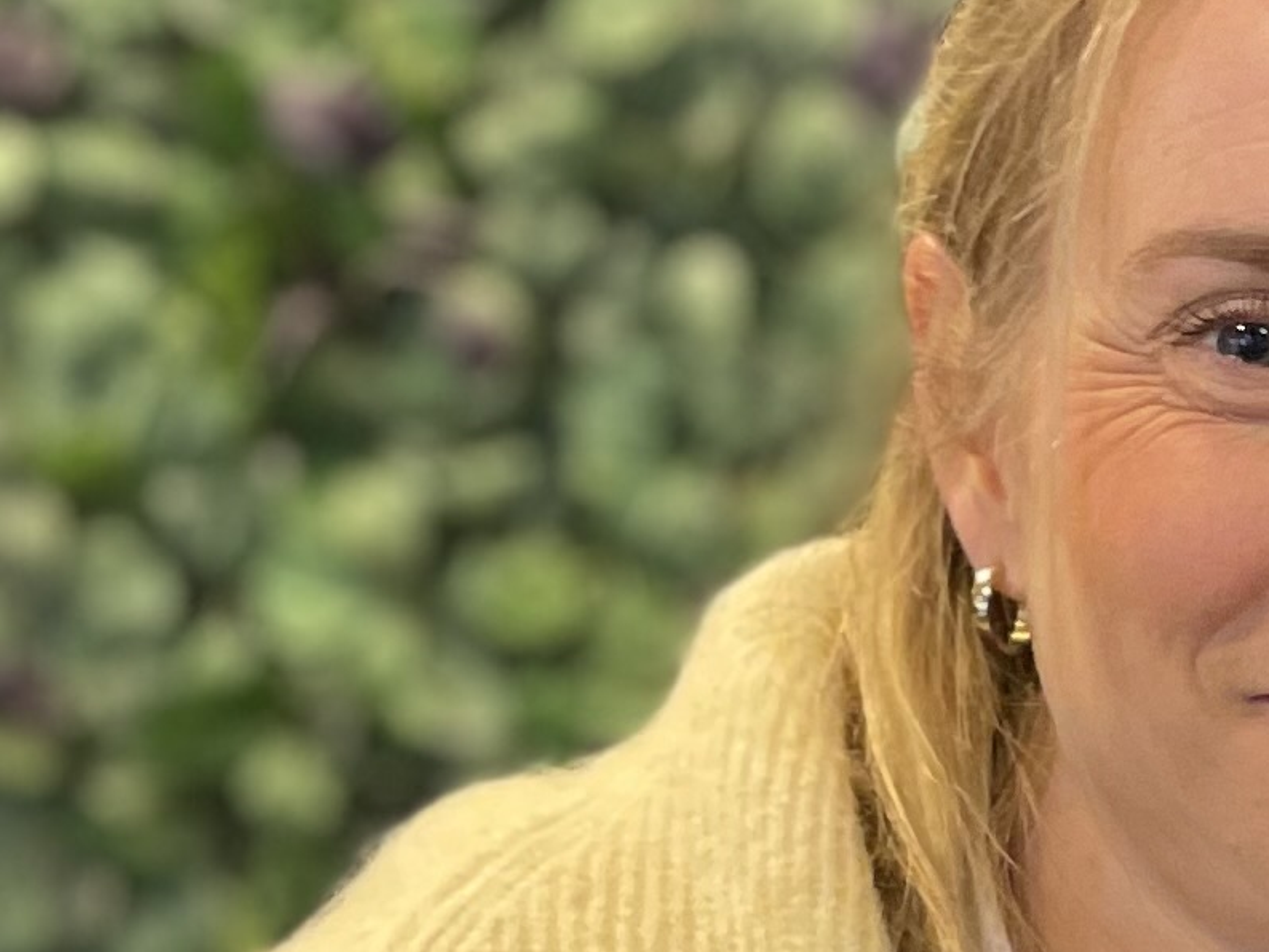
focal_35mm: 132
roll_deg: -1.4
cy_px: 1489
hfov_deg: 13.5
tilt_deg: -7.2
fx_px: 4840
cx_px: 2223
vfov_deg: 10.8
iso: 200
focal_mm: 4.2
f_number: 1.6
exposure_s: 1/50
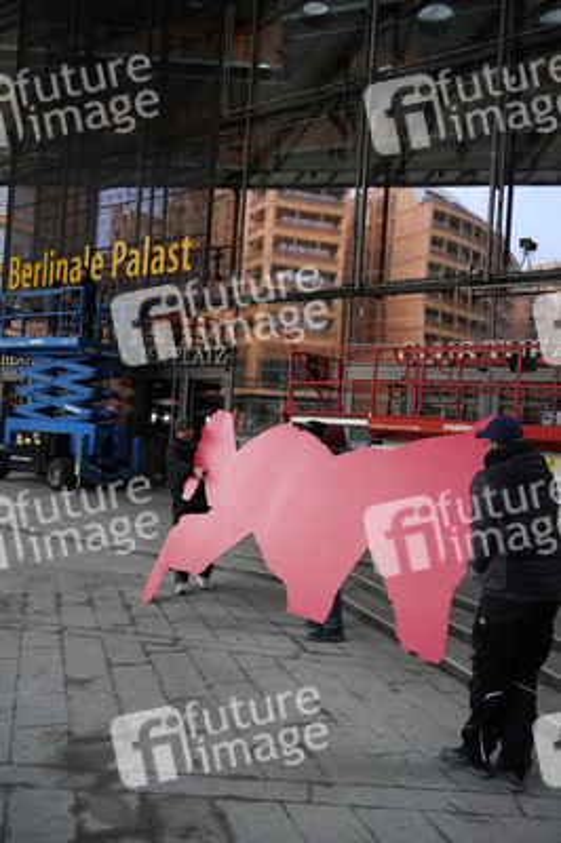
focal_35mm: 31
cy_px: 422
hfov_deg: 42.3
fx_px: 726
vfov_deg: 60.3
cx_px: 280
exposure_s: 1/125
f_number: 5.6
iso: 640
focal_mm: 31
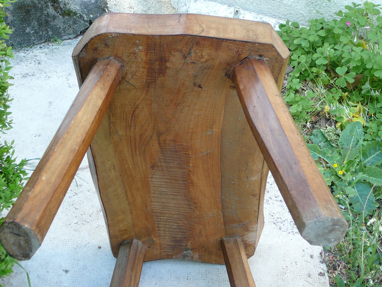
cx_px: 191
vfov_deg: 26.6
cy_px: 144
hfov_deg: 34.9
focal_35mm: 55
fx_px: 607
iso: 100
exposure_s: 1/50
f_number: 3.5
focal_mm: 8.2
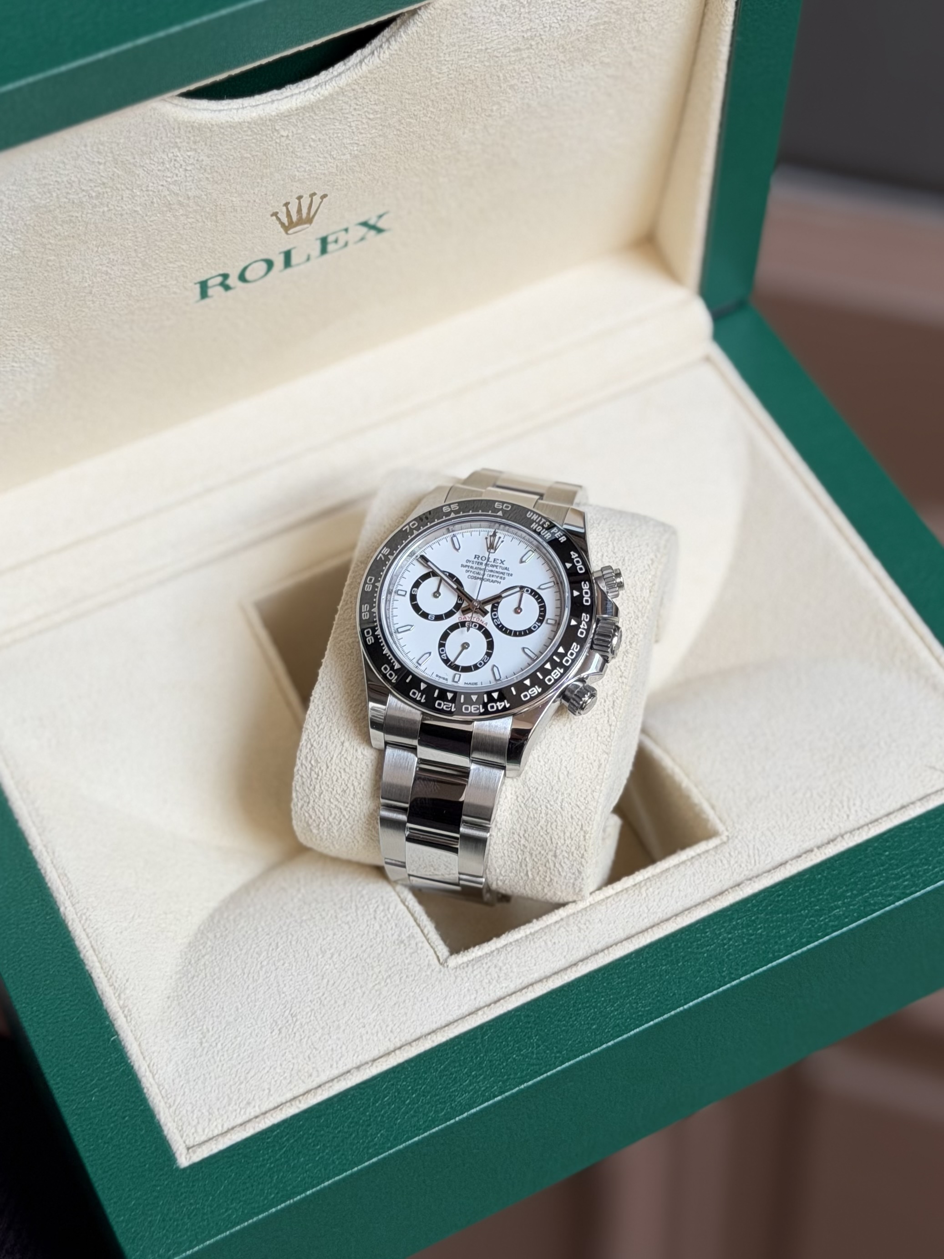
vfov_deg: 39.7
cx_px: 472
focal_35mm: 48
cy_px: 630
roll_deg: +0.4
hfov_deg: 30.3
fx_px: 1745
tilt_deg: -43.8
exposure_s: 1/390
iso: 64
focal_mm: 6.76
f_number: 1.78
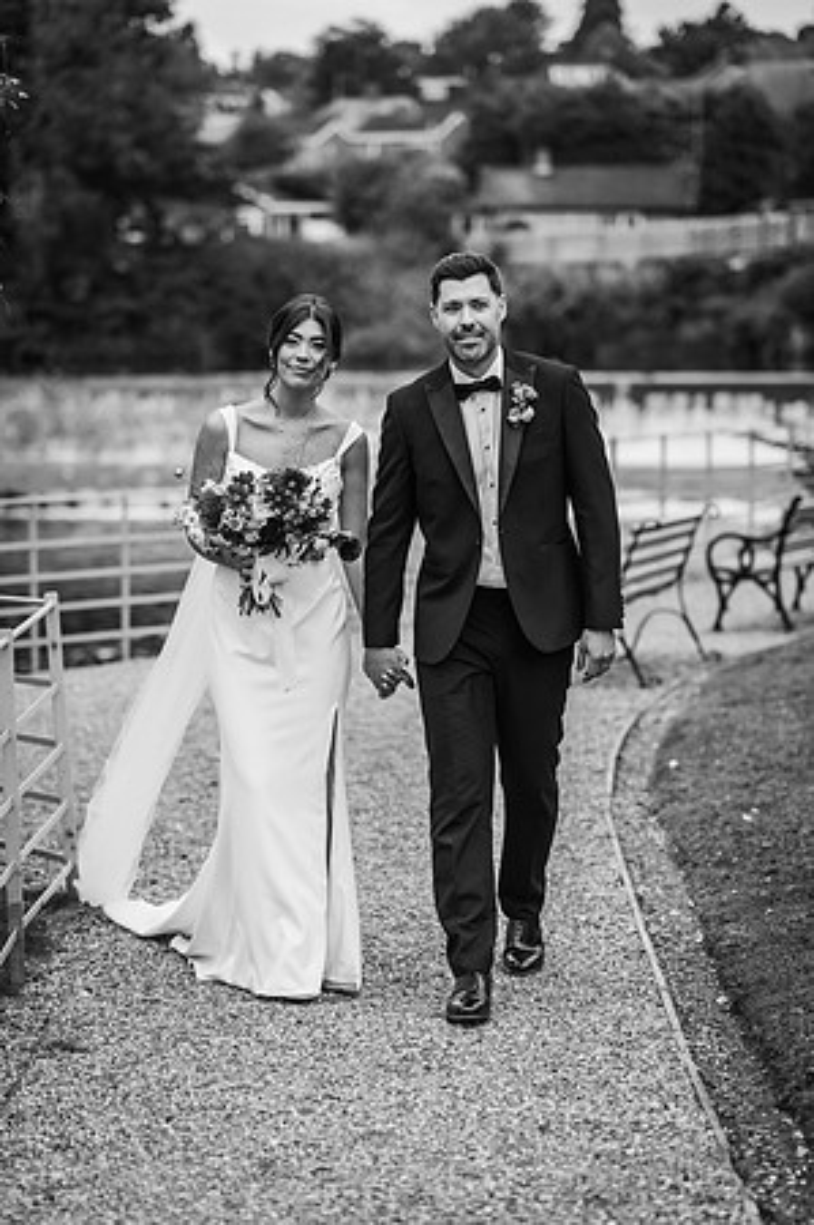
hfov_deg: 16.0
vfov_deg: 23.9
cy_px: 612
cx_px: 407
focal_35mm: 85
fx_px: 2889
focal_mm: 85
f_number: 2.2
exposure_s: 1/1250
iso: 100
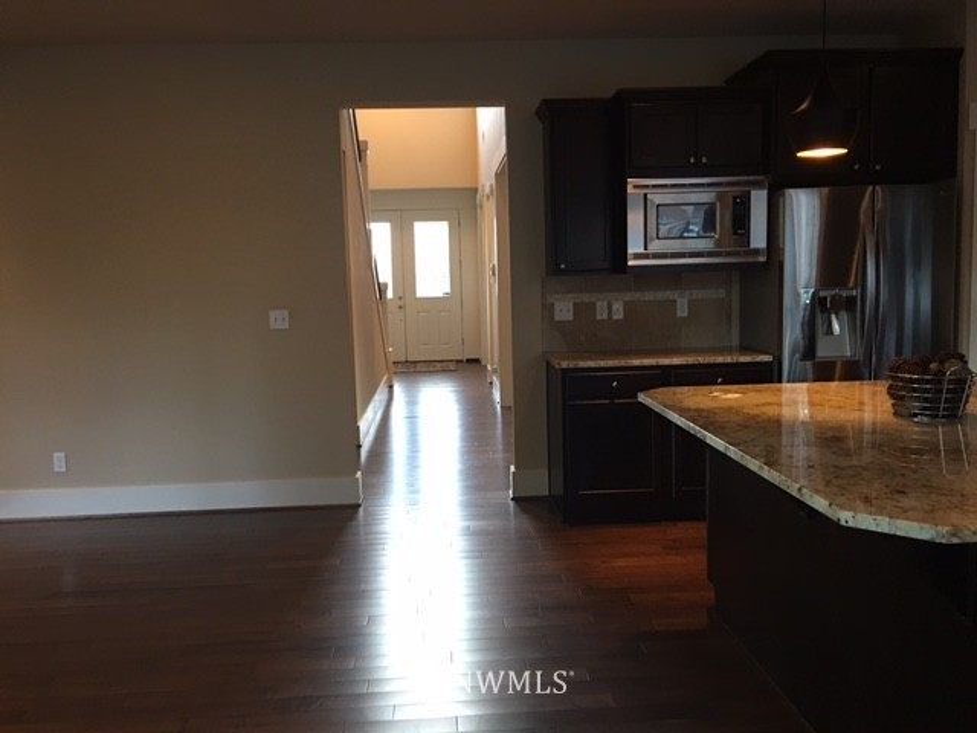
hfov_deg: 61.7
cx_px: 488
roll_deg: +1.0
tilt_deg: -5.5
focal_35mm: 29
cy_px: 366
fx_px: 818
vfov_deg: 48.2
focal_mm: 4.15
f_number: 2.2
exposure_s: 1/15
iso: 125
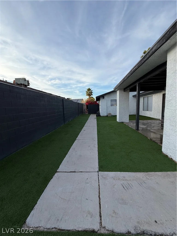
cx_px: 88
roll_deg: +1.6
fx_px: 95
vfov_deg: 102.1
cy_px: 118
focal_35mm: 14
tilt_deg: -5.6
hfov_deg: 85.7
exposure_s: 1/638
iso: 40
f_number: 2.2
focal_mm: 2.22
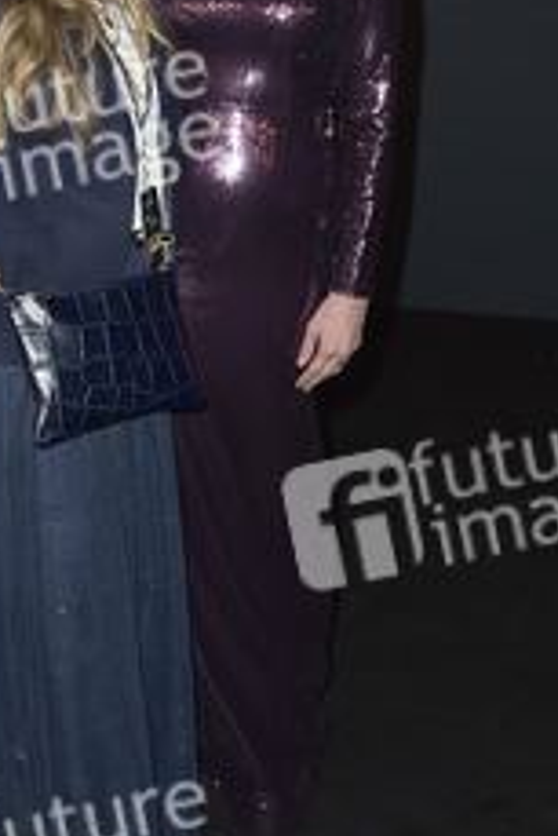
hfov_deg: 24.0
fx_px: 1300
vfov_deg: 35.5
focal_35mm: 56
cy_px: 321
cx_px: 140
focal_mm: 32
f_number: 6.3
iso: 320
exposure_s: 1/250
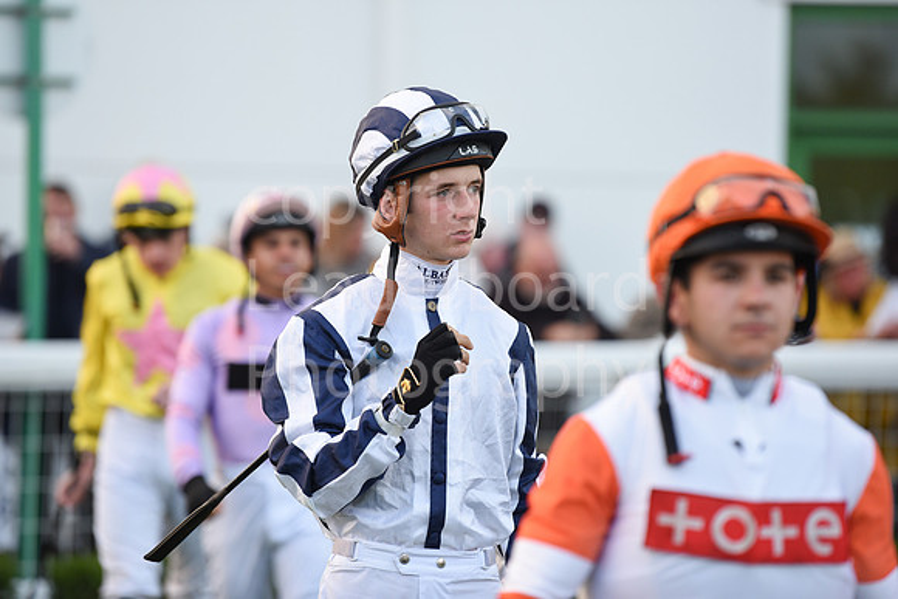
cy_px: 300
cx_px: 449
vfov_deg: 6.9
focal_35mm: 200
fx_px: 4990
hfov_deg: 10.3
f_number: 3.5
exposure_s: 1/1000
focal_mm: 200
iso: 1250
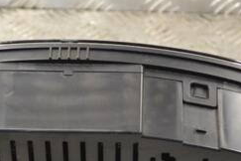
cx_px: 59
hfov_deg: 12.6
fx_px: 1091
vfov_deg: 8.4
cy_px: 146
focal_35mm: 163
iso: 3200
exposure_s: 1/200
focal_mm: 44
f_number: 7.1
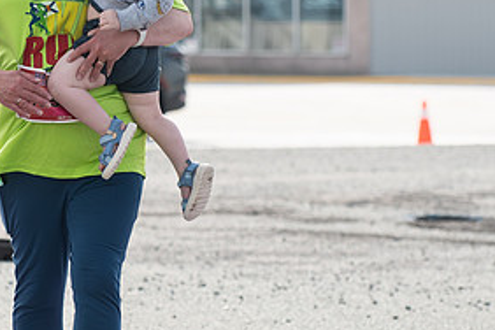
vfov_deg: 4.6
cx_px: 37
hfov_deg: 6.9
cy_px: 45
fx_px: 4111
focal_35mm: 299
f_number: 4.5
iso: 250
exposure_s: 1/2000
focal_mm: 98
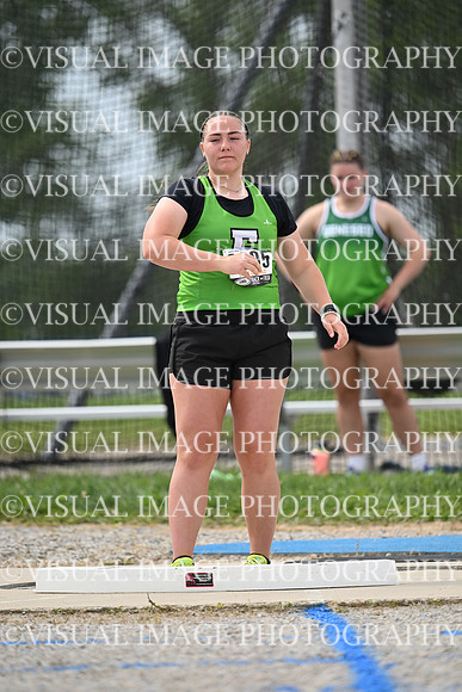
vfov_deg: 5.2
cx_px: 231
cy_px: 346
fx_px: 7695
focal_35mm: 400
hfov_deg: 3.4
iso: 500
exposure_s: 1/2500
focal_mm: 400
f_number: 4.5
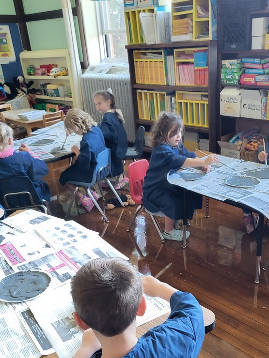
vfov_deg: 50.7
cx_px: 162
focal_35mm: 36
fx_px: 373
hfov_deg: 39.5
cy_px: 230
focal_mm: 4.25
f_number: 1.8
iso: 400
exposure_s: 1/40
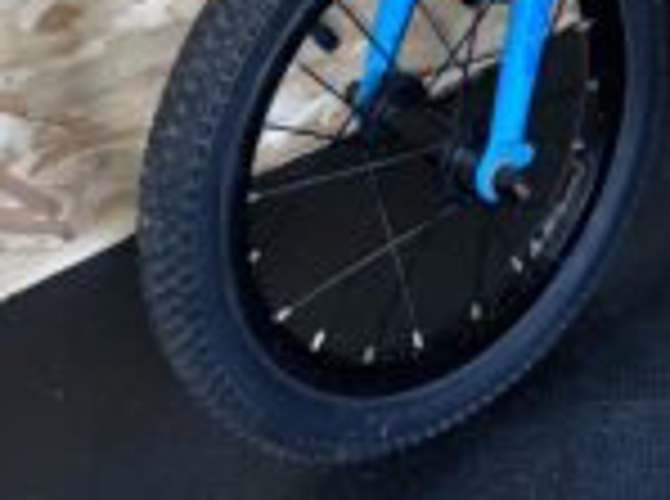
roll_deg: +4.5
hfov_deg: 23.0
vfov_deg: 15.9
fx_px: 1622
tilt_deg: -20.0
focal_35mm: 84
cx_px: 531
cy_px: -266
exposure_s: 1/17
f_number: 1.6
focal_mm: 4.2
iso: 64
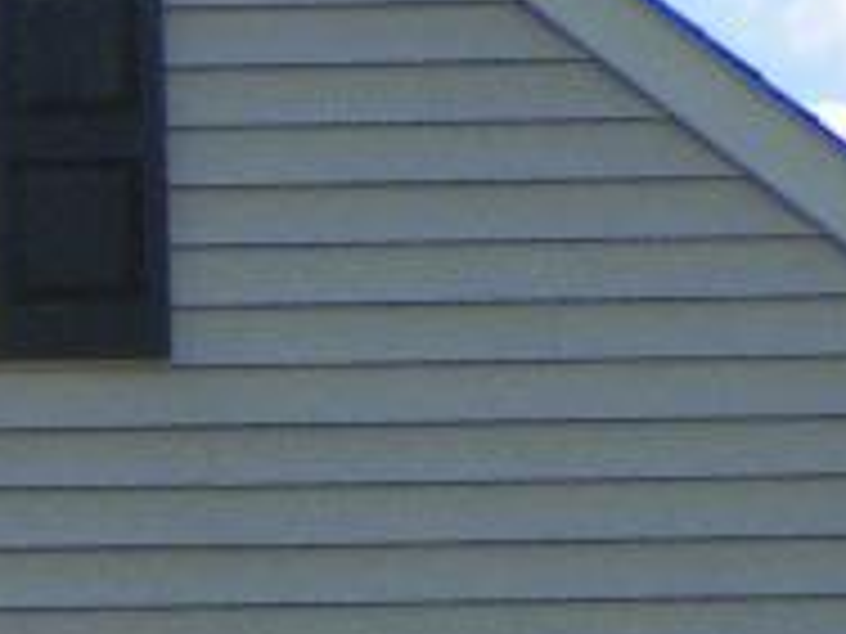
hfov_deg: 6.3
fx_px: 7332
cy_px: 1025
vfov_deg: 4.9
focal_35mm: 300
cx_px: -1269
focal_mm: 7.9
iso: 64
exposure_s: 1/400
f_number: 4
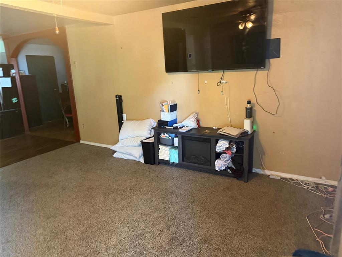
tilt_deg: -16.4
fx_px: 237
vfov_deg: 56.8
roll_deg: -0.1
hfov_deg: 71.6
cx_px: 171
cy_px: 128
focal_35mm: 24
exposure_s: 1/40
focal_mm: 6.76
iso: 800
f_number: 1.78
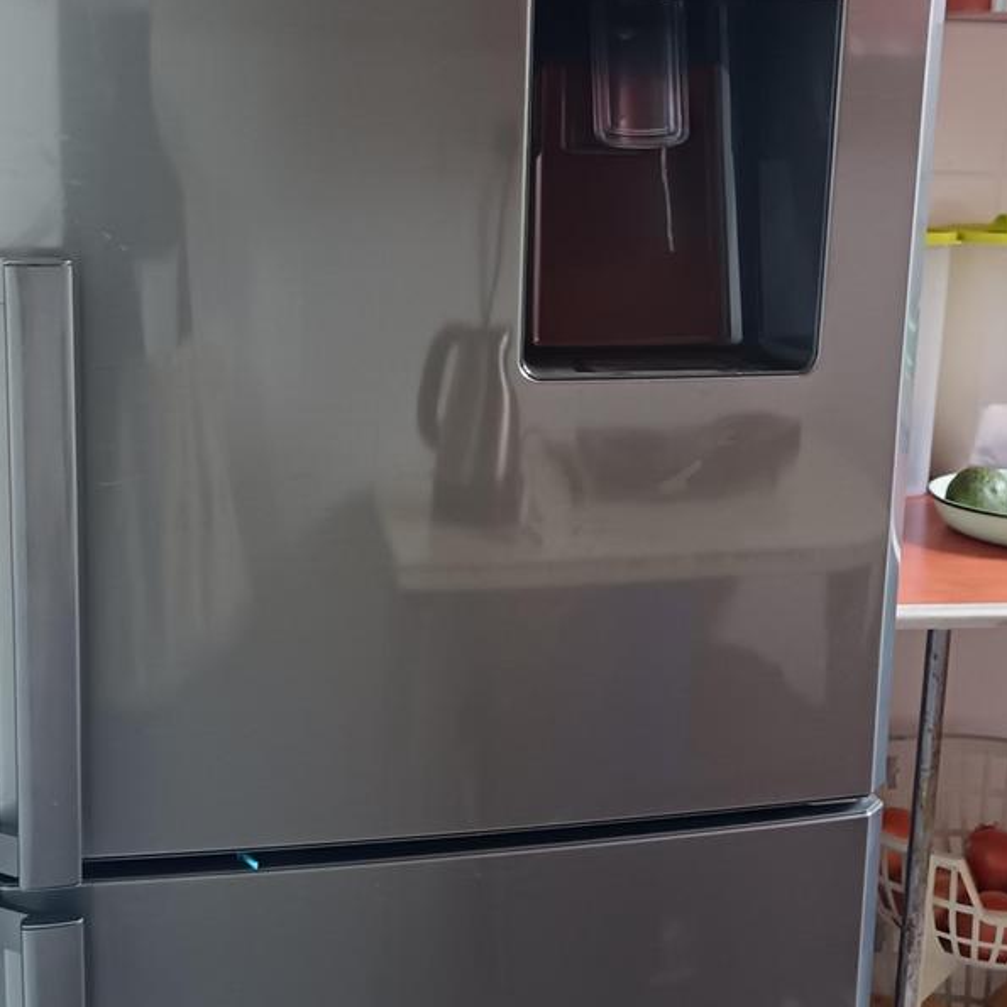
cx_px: 528
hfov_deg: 30.0
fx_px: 1876
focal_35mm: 57
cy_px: 501
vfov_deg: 30.0
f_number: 1.75
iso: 1390
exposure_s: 1/25
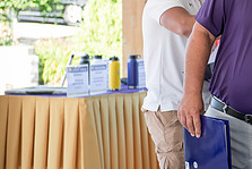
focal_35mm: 161
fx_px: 1128
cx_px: 279
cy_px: 23
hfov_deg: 12.5
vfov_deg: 8.5
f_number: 3.5
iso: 320
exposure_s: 1/250
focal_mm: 62
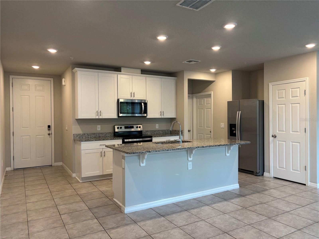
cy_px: 120
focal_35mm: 26
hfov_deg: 67.3
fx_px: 240
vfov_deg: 53.1
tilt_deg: -0.1
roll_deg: +0.3
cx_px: 160
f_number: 1.6
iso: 80
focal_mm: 5.96
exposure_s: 1/60
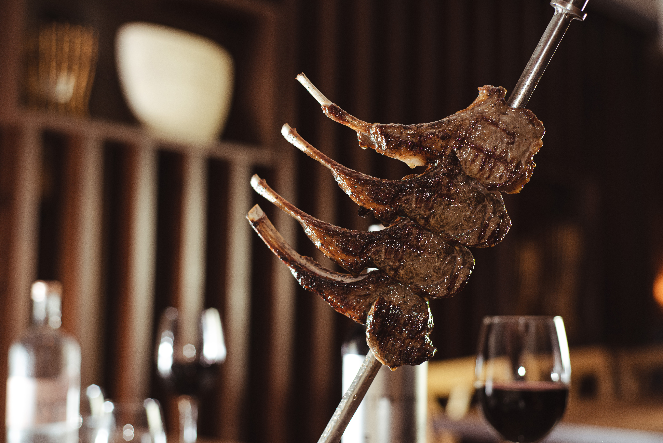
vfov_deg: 27.0
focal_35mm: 50
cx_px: 332
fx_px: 921
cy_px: 222
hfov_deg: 39.6
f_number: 2.8
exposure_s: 1/100
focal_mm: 50
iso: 640
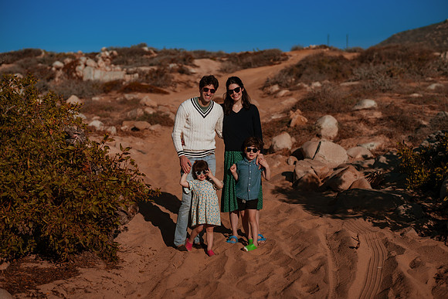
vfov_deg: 23.4
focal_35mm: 58
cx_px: 224
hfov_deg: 34.5
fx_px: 722
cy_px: 150
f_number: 2.5
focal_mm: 58
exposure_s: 1/8000
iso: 50
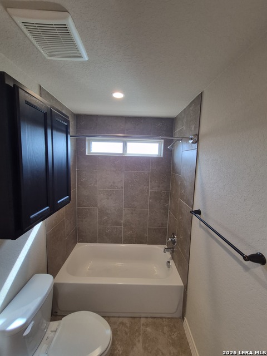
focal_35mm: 13
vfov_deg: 106.2
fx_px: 134
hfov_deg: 89.9
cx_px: 134
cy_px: 178
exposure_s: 1/60
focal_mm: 1.74
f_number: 2.2
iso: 80
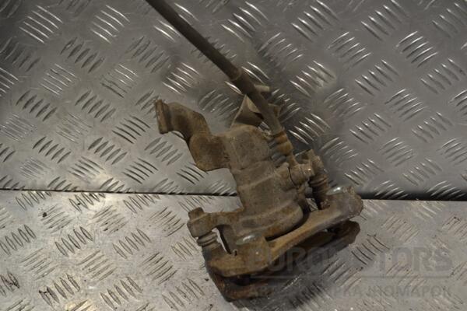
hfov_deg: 41.1
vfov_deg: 28.1
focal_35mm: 48
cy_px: 156
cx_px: 234
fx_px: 623
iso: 320
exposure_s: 1/125
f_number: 5.6
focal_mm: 32
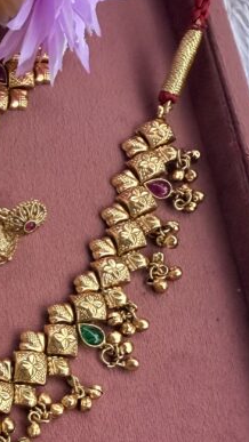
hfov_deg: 17.5
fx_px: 739
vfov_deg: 31.7
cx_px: -104
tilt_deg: -69.5
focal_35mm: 63
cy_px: 401
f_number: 2.2
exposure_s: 1/121
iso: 320
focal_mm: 2.22
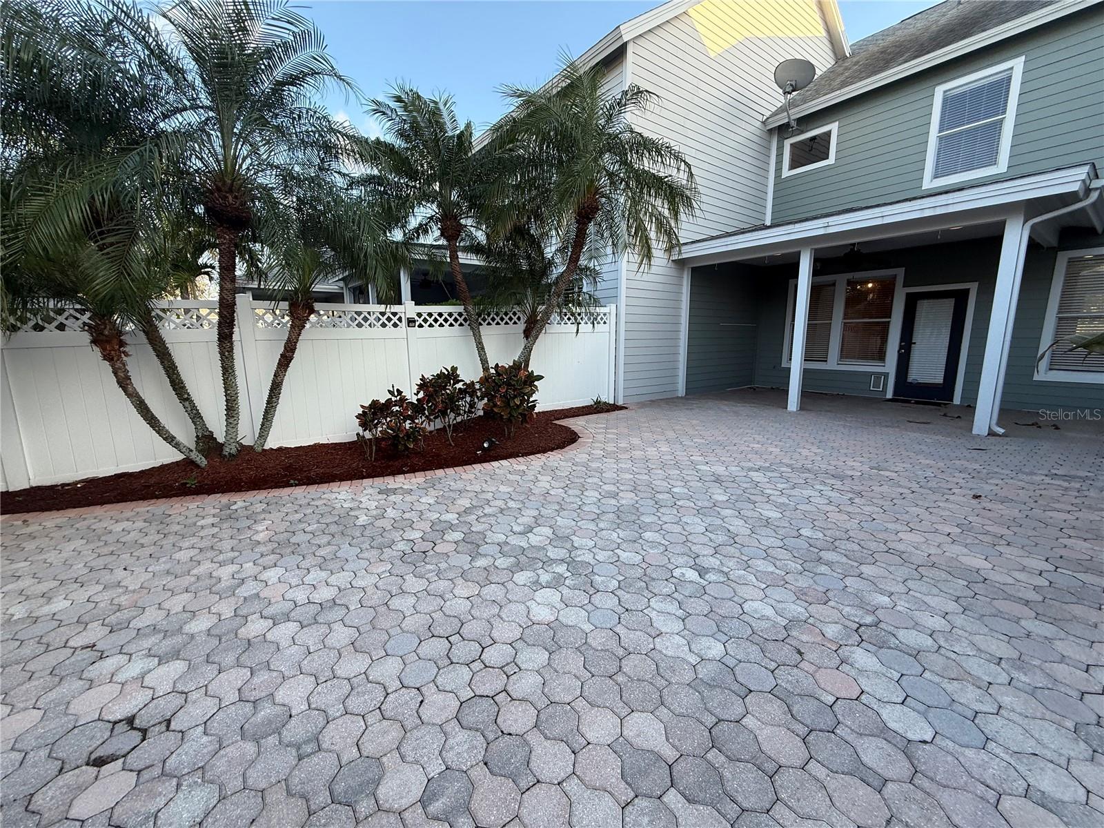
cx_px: 552
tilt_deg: -9.7
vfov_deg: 85.7
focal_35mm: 14
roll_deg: -0.3
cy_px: 414
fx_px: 446
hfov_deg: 102.1
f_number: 2.2
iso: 50
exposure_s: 1/222
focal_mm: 2.22
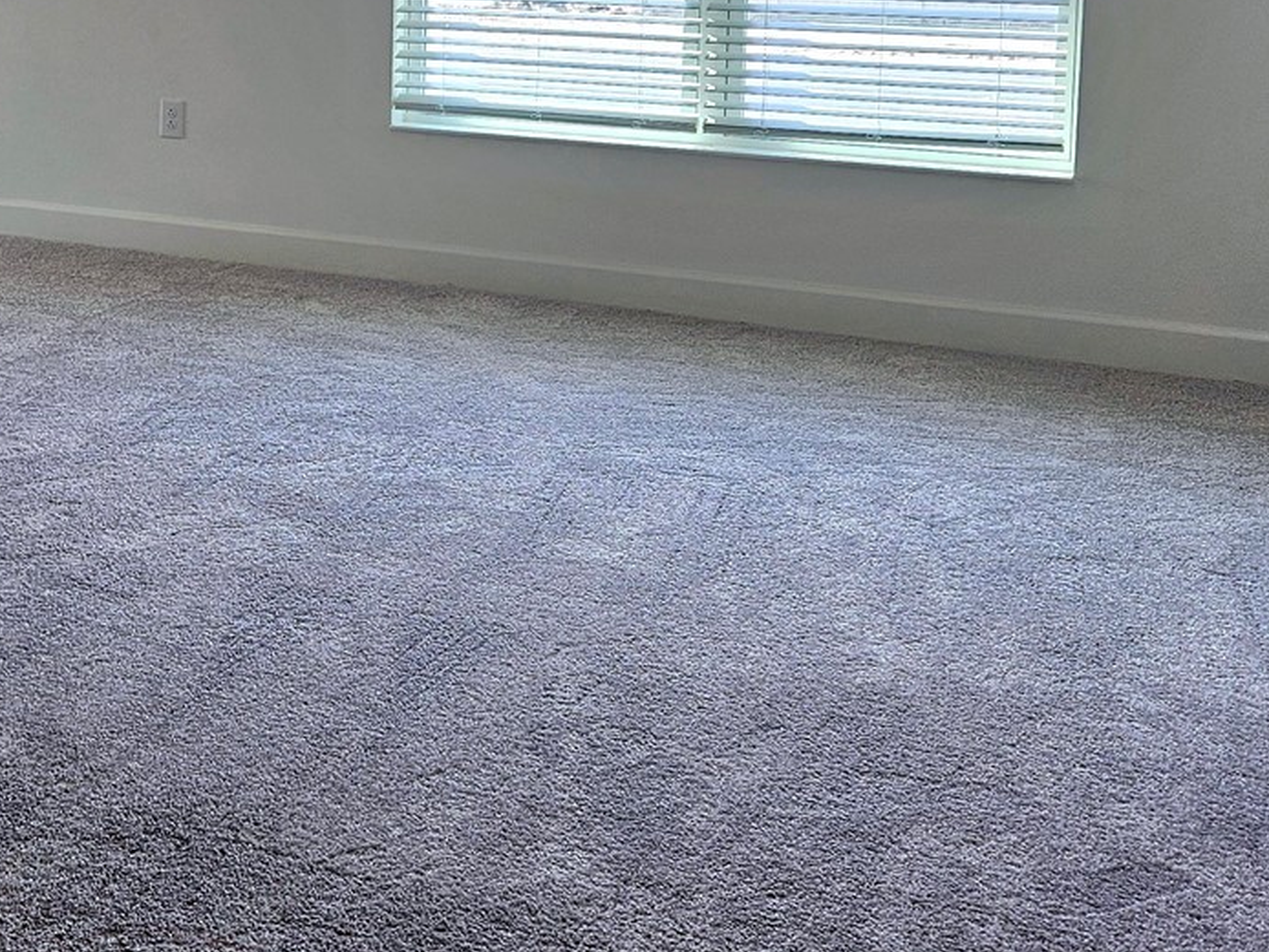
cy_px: 46
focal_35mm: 53
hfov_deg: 33.7
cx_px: 60
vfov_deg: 26.4
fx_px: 1944
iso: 25
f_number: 1.8
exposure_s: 1/172
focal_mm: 5.4
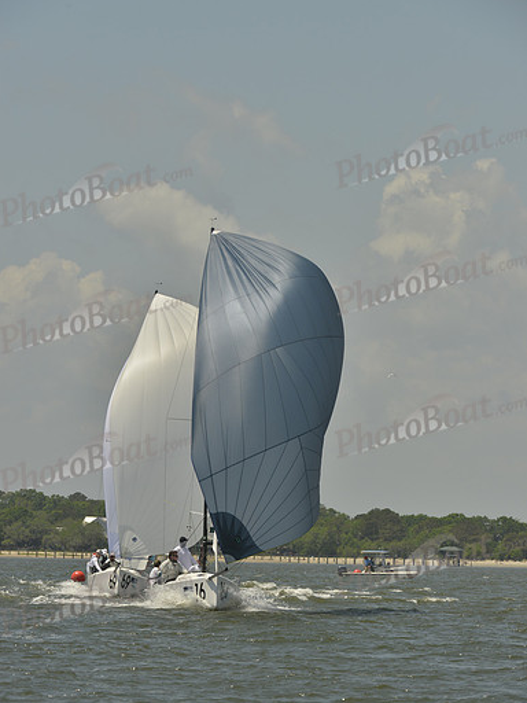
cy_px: 371
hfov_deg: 6.8
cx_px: 264
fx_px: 4425
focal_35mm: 218
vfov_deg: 9.1
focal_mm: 200
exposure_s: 1/1250
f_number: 9
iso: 280
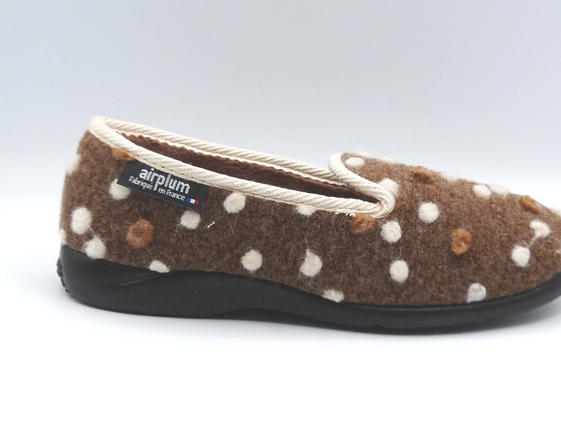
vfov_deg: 22.9
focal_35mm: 64
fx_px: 1037
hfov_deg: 30.2
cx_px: 320
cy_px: 193
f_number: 4.5
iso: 100
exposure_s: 1/200
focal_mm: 5.1
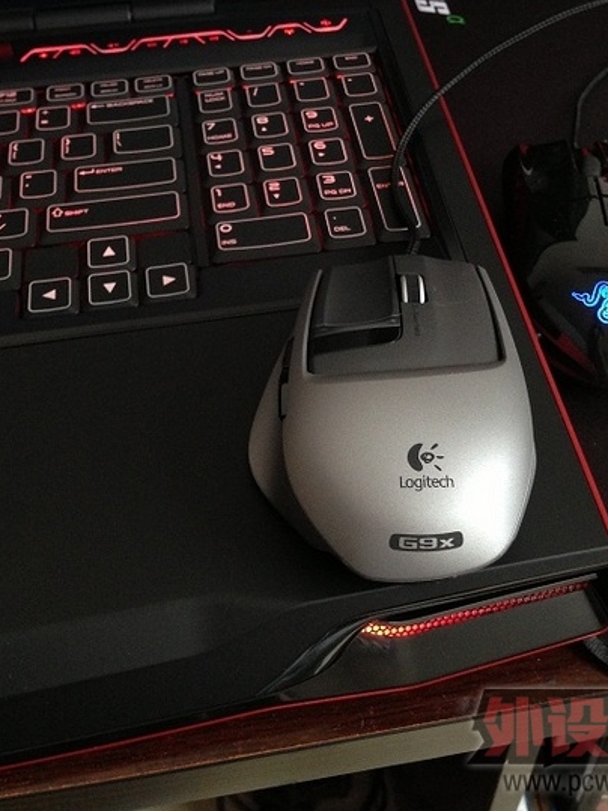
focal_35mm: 47
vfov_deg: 39.8
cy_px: 247
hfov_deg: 30.9
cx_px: 328
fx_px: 1101
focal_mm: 4.13
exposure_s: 1/20
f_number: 2.4
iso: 200
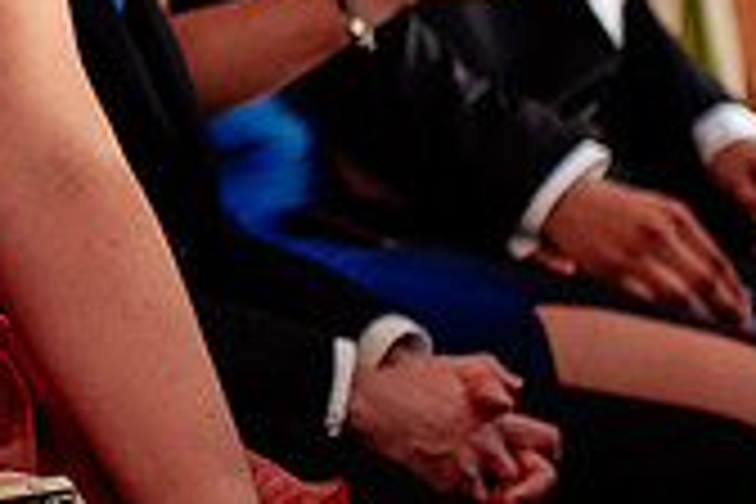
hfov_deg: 8.3
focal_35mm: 244
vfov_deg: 5.6
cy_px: -47
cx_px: -189
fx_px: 5124
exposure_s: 1/250
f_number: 3.2
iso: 800
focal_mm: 70
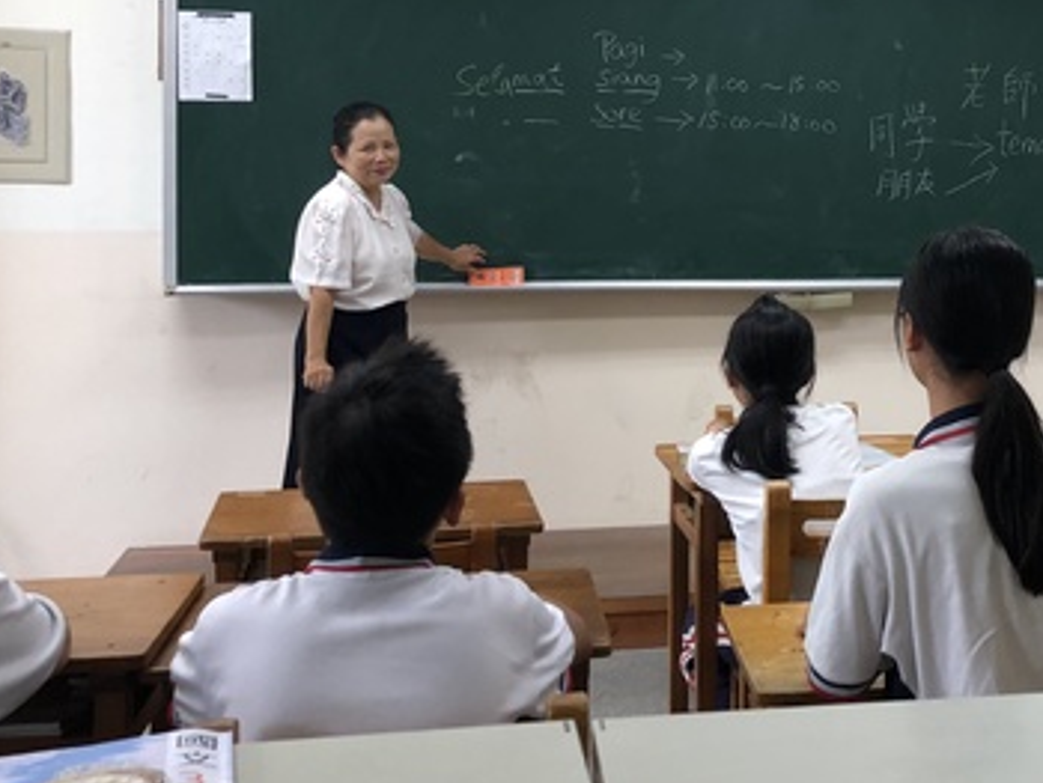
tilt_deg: -1.6
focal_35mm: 56
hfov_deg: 33.3
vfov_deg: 25.9
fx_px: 1688
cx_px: 834
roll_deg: +1.7
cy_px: 222
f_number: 1.8
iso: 40
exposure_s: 1/30
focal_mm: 4
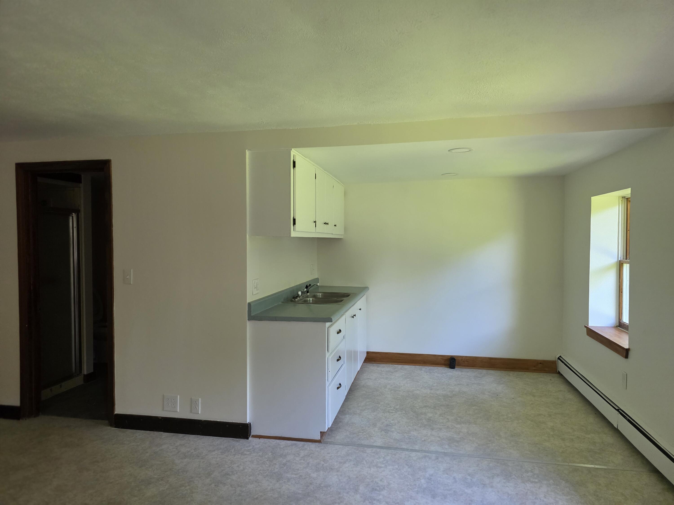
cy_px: 252
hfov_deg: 73.9
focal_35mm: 23
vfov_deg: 58.9
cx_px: 337
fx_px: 448
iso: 640
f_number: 1.7
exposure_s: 1/120
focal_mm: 6.3
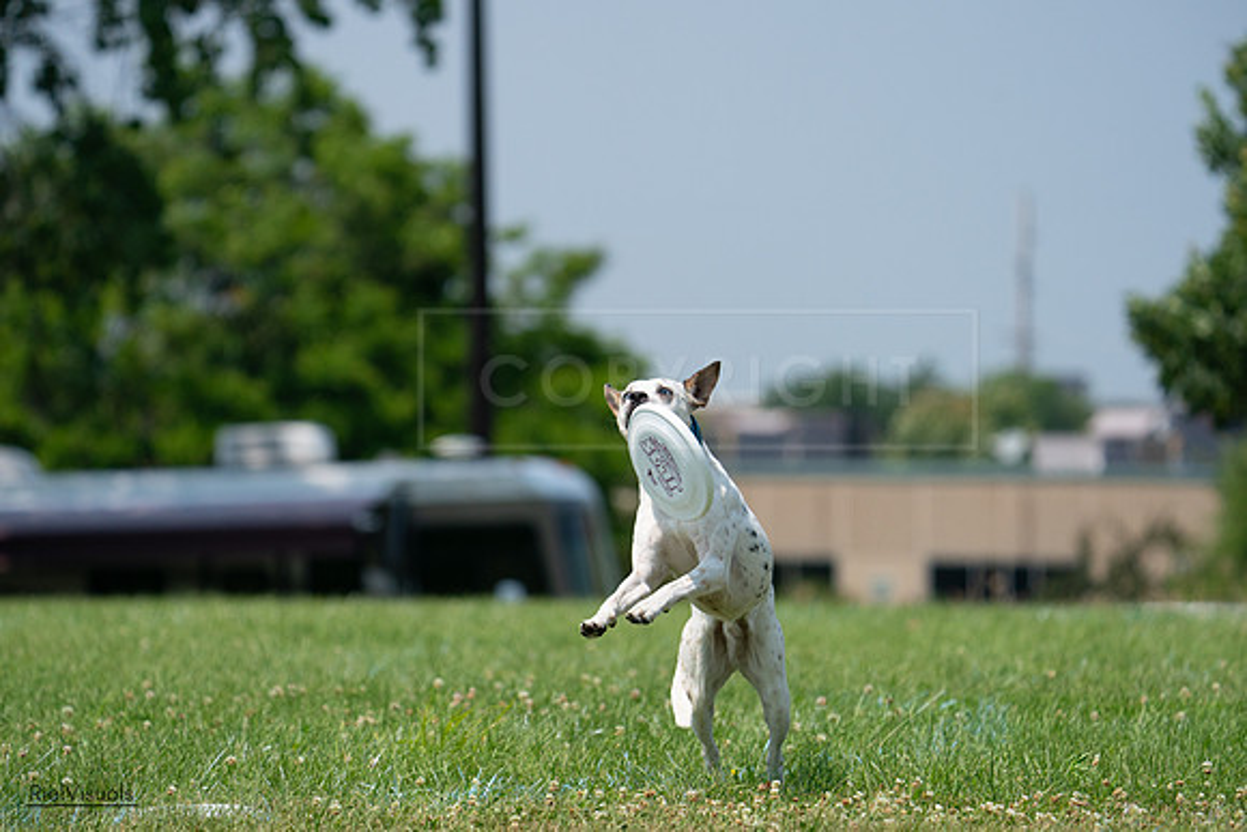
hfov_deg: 6.8
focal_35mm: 303
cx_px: 624
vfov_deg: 4.5
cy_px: 416
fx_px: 10498
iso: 800
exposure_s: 1/4000
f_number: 6.3
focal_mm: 303
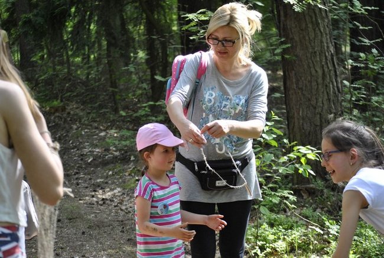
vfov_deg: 16.6
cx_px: 192
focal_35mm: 82
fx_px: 882
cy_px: 129
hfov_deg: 24.6
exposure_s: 1/400
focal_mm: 55
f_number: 4
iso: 800
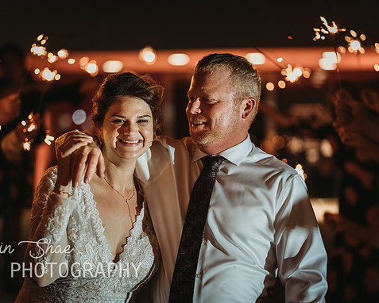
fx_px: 1088
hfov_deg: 19.8
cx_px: 184
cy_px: 150
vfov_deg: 15.9
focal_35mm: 97
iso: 2500
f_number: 1.8
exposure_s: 1/160
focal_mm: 85
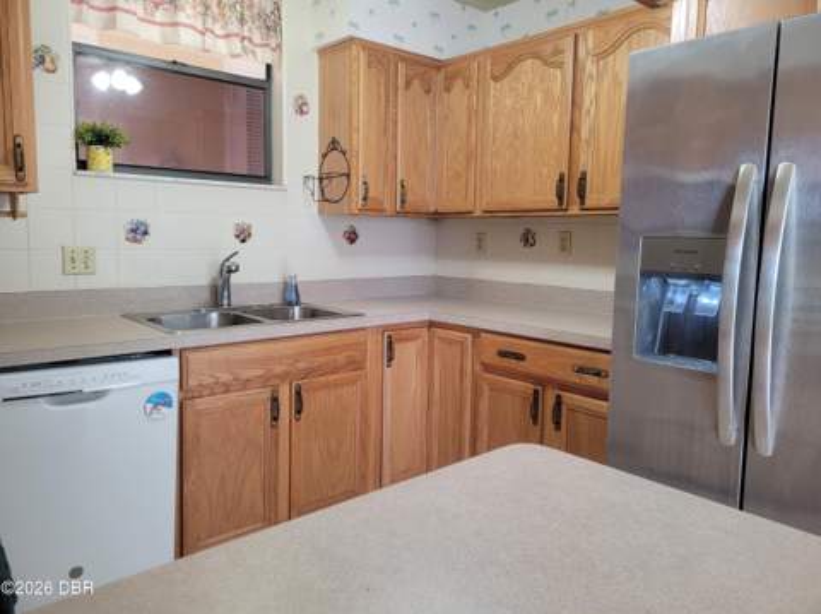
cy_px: 307
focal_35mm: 26
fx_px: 616
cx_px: 410
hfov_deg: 67.4
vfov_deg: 53.0
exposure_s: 1/60
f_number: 1.8
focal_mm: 5.4
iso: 200
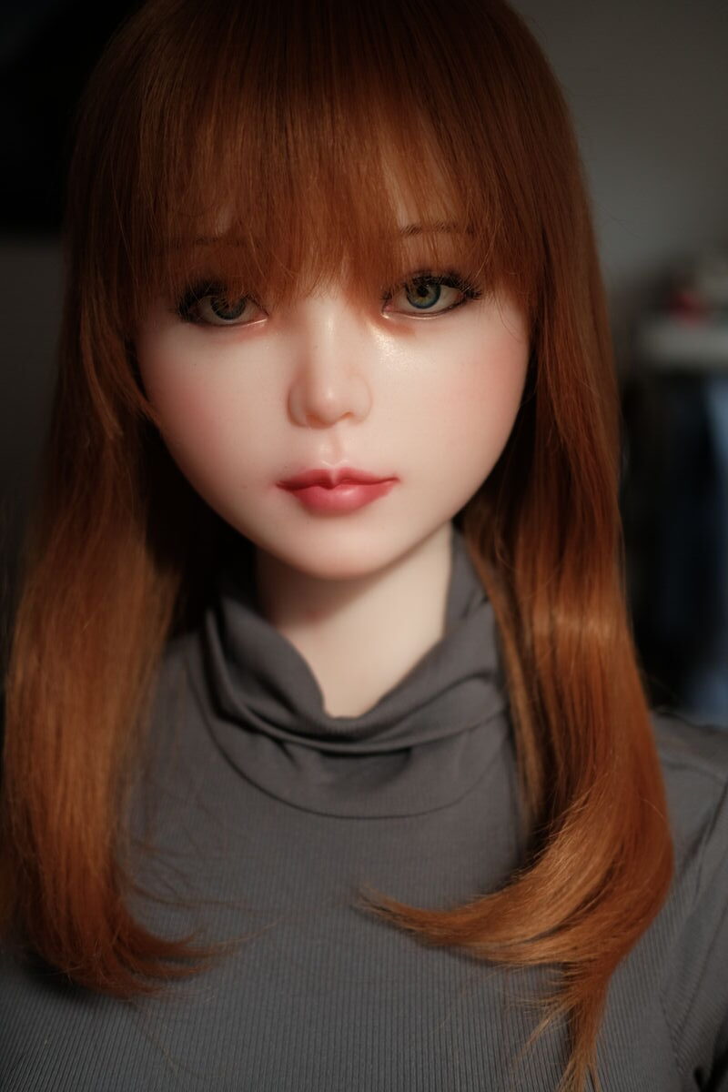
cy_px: 546
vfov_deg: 37.5
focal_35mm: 53
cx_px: 364
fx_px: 1608
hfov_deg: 25.5
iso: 400
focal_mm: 35
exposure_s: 1/640
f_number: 2
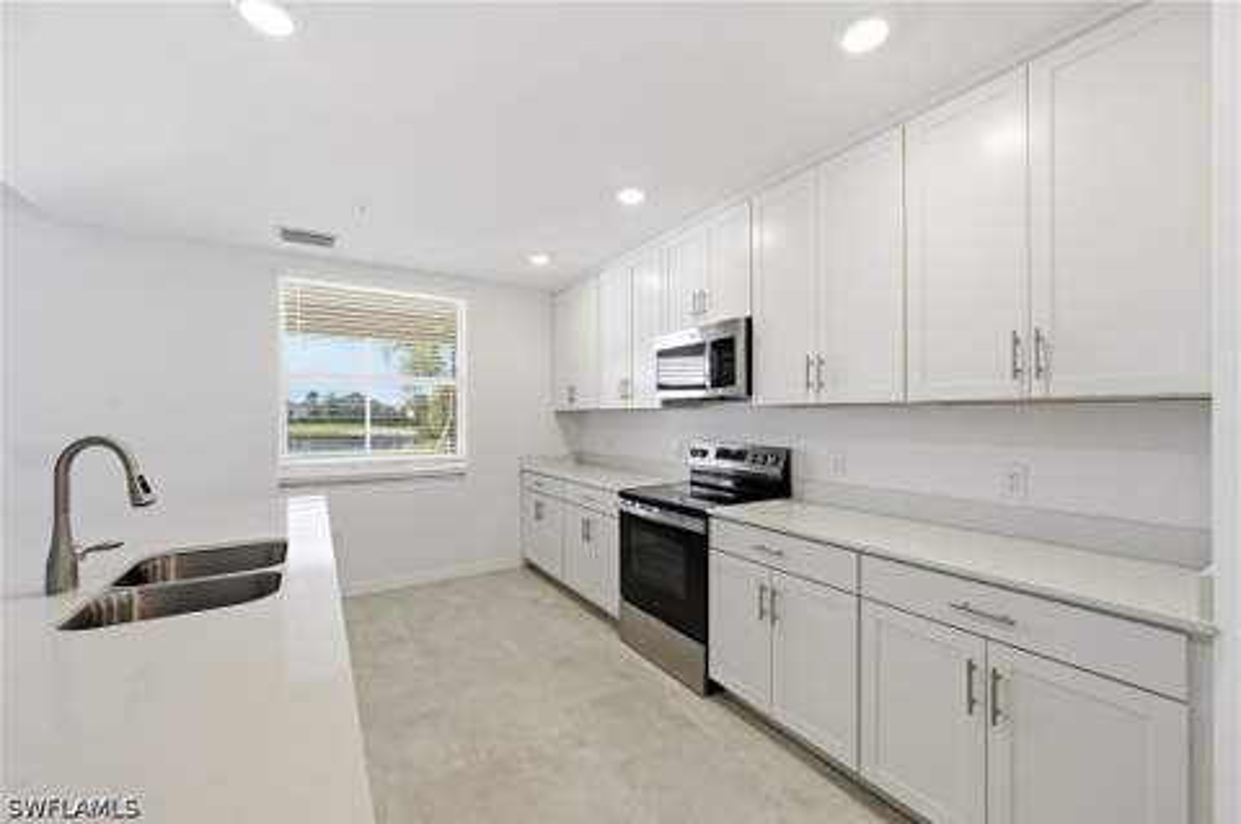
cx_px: 620
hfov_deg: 104.3
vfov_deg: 81.1
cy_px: 412
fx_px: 482
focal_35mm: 14
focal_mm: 14
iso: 800
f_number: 7.1
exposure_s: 1/500
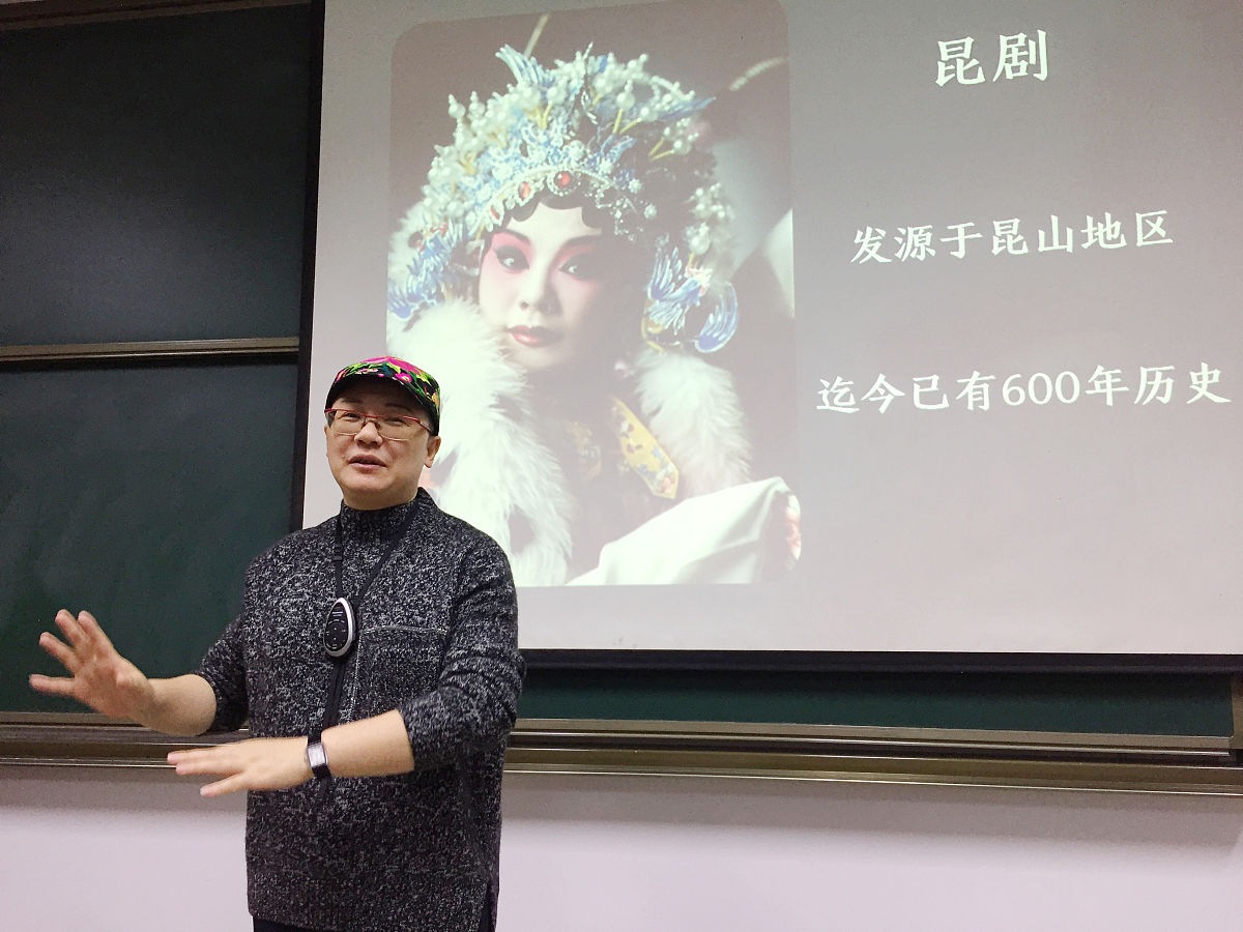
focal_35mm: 29
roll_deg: -0.2
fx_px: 1041
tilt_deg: +8.7
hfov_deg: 61.7
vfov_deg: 48.2
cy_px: 466
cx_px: 622
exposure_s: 1/33
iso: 125
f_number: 2.2
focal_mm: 4.15
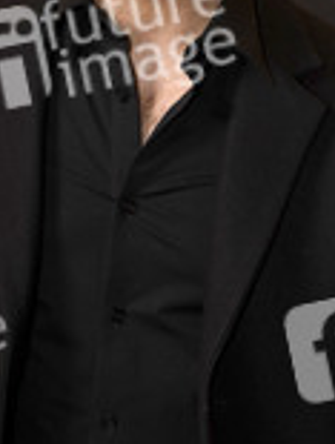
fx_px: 2223
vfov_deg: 11.4
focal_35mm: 173
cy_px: 192
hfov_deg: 8.6
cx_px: 172
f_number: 3.2
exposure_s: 1/250
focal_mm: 70
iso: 640
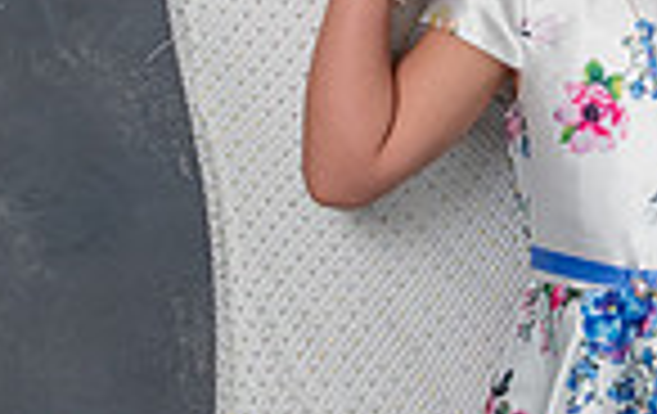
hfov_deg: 8.0
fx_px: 4666
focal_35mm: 260
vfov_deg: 5.0
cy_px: -462
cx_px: 438
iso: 200
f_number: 5.6
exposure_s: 1/160
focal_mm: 42
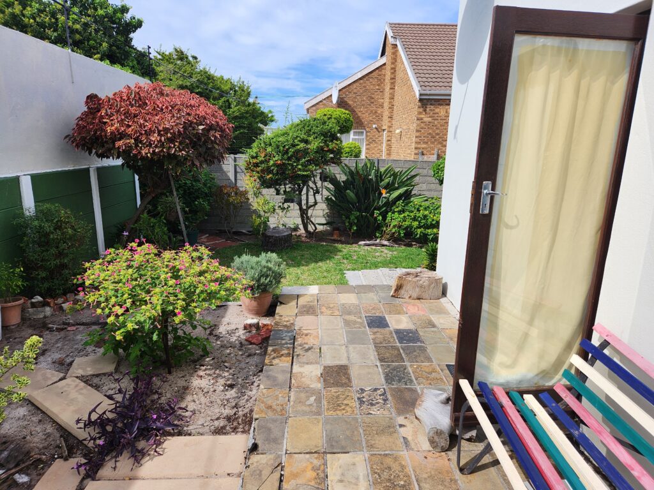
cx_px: 327
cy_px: 245
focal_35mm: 23
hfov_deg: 73.9
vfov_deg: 58.9
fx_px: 435
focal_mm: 5.4
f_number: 1.8
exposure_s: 1/1293
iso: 20
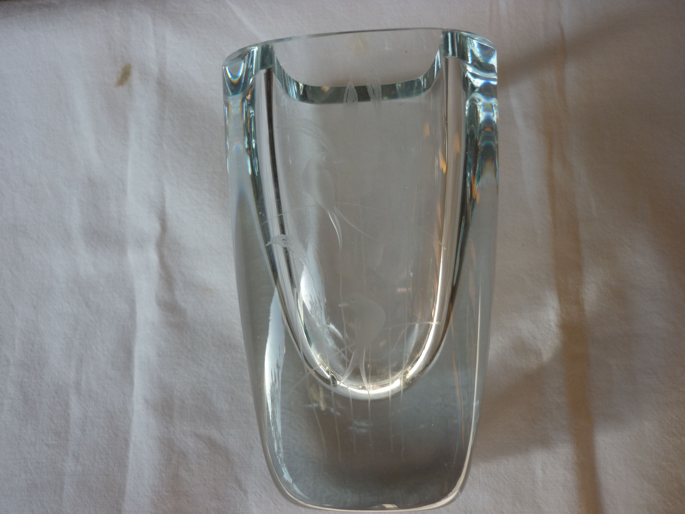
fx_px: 653
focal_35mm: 33
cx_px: 342
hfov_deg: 55.4
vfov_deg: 42.9
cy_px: 257
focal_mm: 5.5
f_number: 2.8
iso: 80
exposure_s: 1/125
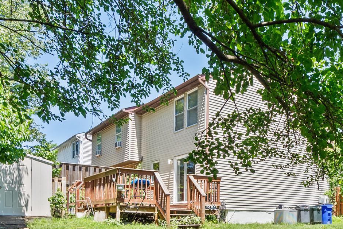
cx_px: 240
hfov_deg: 50.5
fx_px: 353
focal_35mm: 37
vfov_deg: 33.6
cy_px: 216
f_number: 8
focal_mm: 17
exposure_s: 1/200
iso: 800
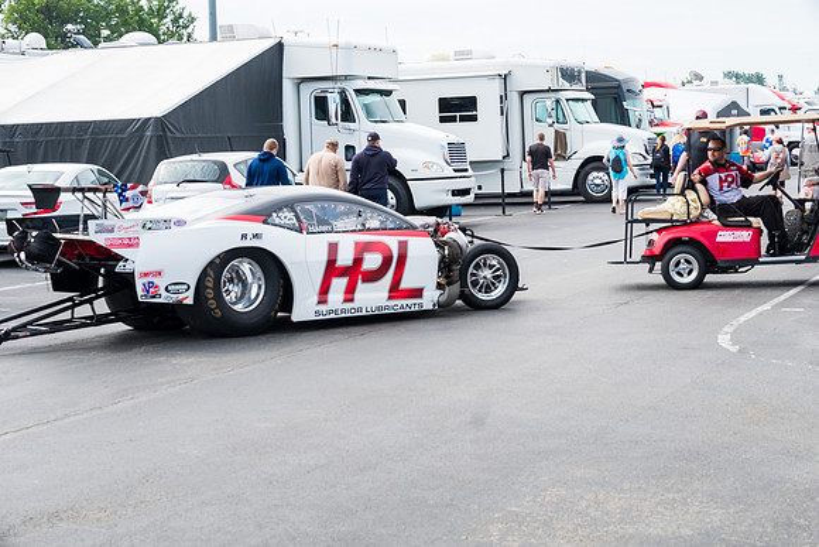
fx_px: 2435
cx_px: 410
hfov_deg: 19.1
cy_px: 274
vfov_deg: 12.8
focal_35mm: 107
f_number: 9
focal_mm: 71.5
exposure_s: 1/200
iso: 400
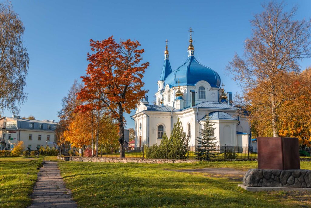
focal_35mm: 33
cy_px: 104
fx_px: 285
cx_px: 156
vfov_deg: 40.0
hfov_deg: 57.2
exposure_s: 1/640
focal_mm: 22
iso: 100
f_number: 5
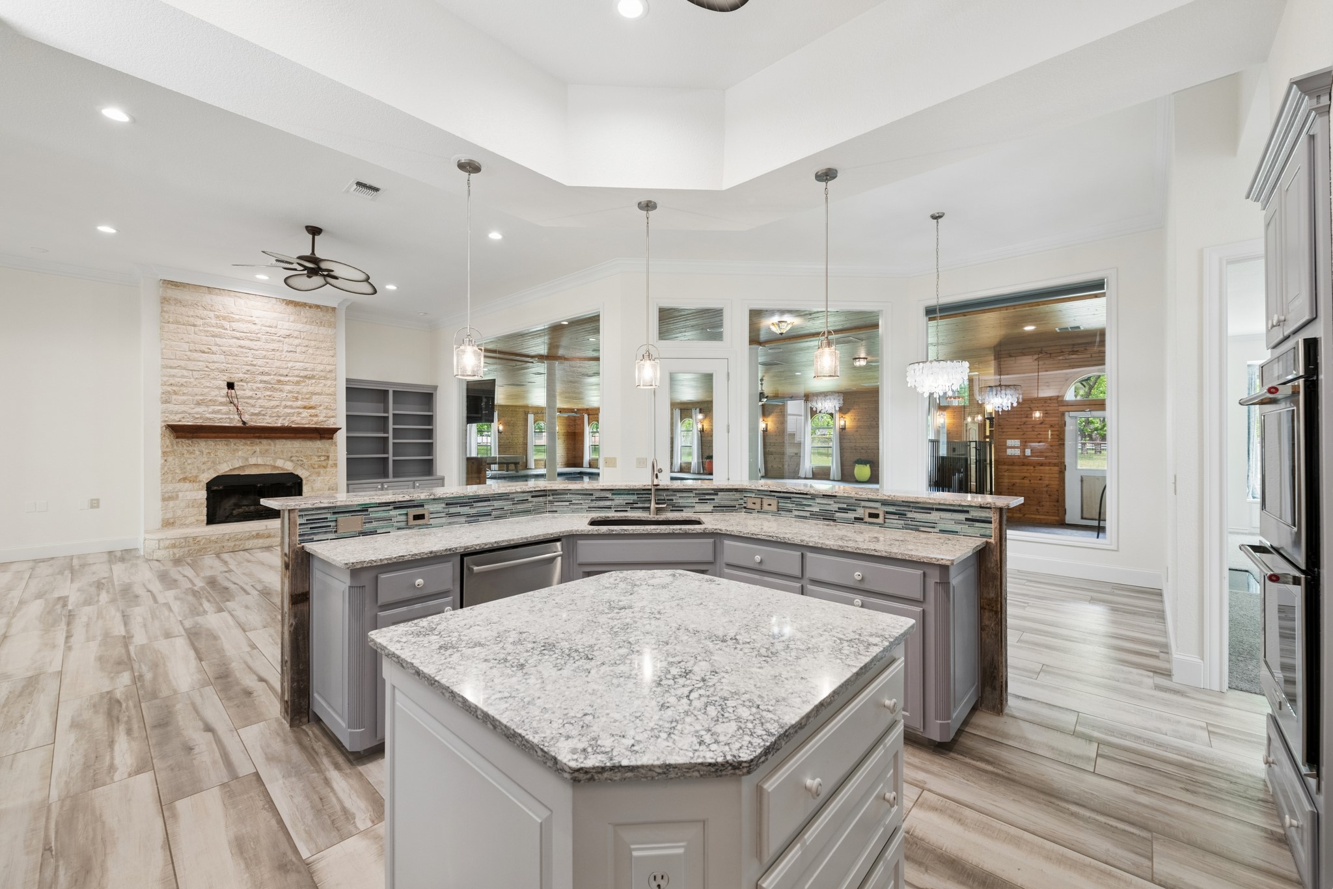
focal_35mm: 14
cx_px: 666
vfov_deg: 81.3
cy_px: 444
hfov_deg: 104.2
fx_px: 519
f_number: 8
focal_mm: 14
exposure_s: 1/13
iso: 400
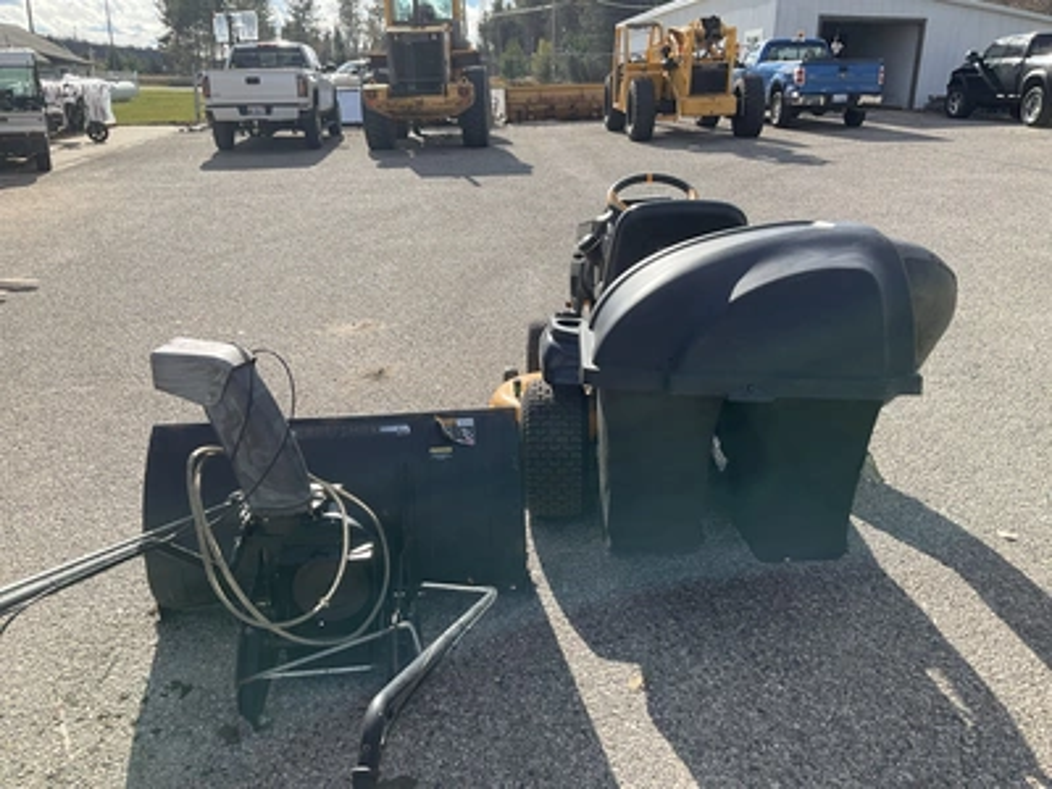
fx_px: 881
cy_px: 394
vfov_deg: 48.2
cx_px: 526
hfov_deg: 61.7
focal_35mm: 29
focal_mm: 3
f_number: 1.8
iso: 25
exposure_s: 1/1279
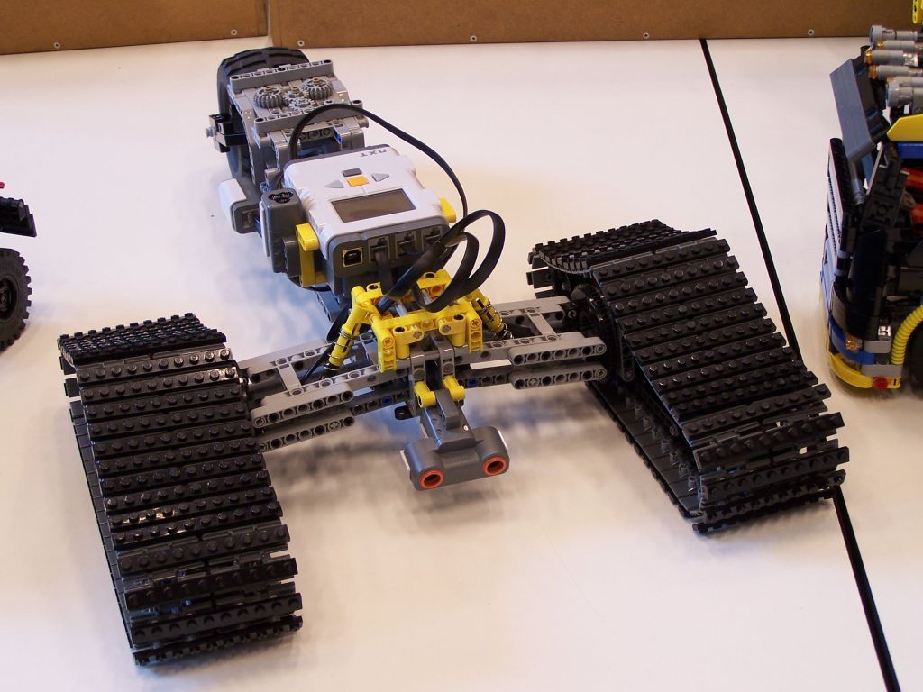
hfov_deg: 30.3
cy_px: 346
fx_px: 1706
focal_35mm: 64
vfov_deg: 22.9
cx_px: 462
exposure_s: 1/8
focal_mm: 10.7
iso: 80
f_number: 3.2
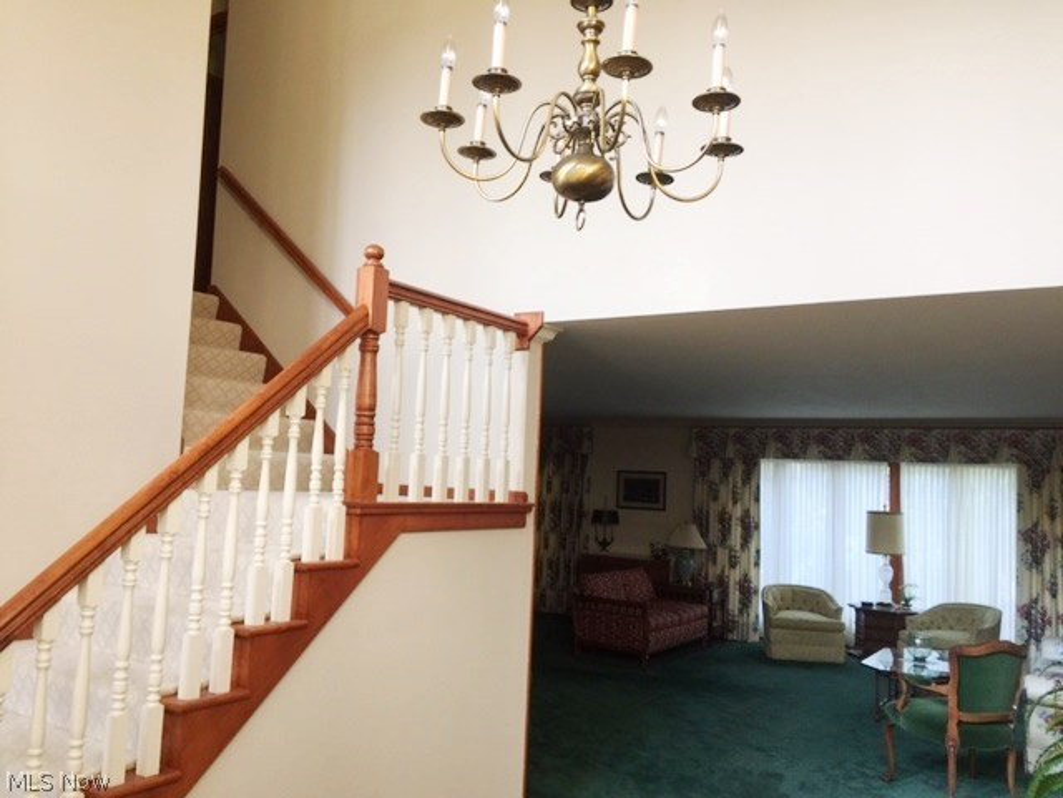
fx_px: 891
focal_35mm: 29
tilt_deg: +6.3
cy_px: 399
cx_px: 532
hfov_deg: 61.7
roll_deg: -2.7
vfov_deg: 48.2
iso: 32
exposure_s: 1/30
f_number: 2.2
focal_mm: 4.15
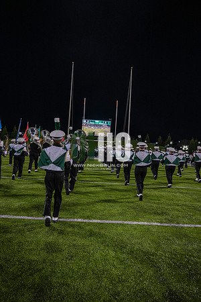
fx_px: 201
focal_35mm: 24
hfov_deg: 53.1
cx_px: 100
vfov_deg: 73.7
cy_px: 151
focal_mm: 24
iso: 1250
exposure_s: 1/500
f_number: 3.2
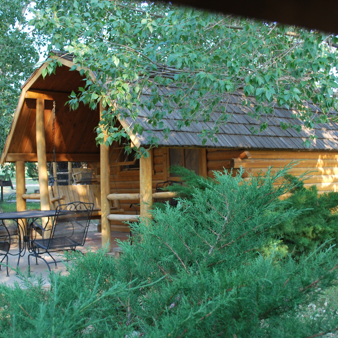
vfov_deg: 34.0
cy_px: 170
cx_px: 170
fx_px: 552
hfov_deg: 34.0
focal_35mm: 50
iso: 200
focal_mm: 26
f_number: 5
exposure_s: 1/100
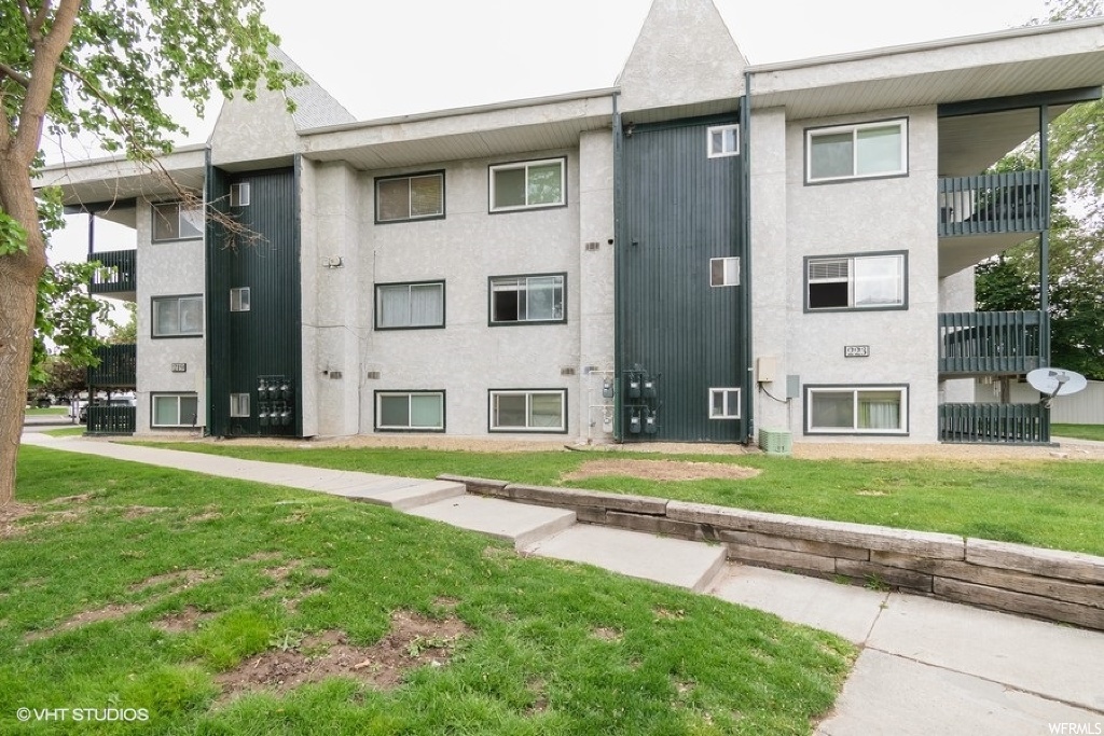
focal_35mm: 15
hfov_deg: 100.4
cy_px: 368
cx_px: 552
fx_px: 460
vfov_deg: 77.3
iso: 200
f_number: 8
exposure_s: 1/30
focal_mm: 10
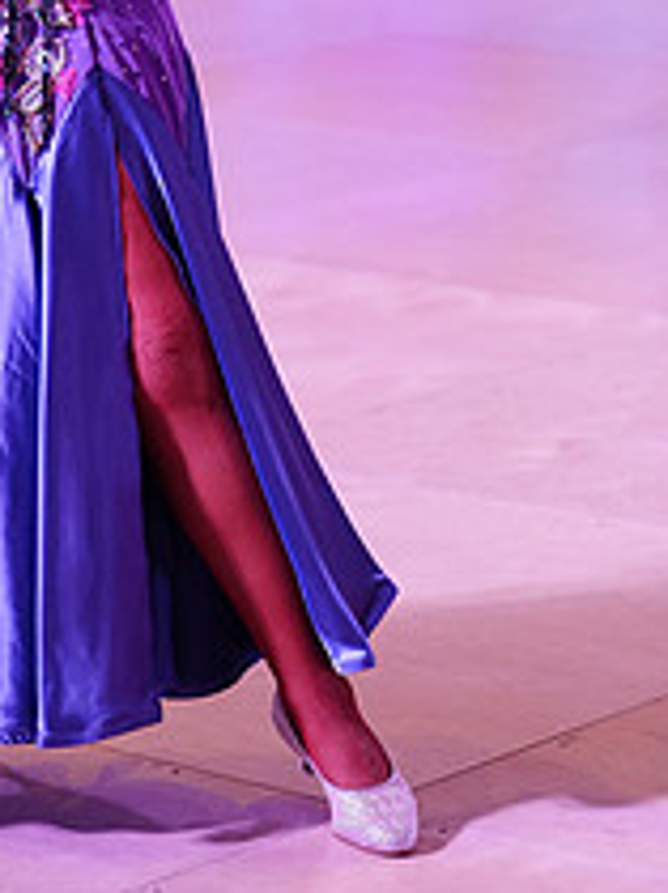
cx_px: 355
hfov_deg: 8.0
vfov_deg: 10.5
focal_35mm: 186
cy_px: -200
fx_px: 4796
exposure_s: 1/500
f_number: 2.8
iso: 2500
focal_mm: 70
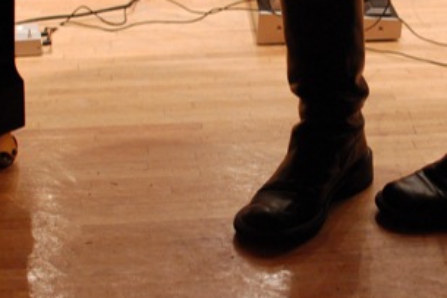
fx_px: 1366
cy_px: 80
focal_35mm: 110
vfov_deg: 12.4
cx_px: 314
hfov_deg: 18.5
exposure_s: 1/50
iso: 1600
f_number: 3.5
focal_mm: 35
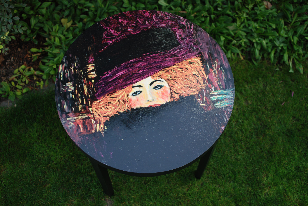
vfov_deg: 25.8
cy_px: 103
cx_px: 154
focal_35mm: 52
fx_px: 450
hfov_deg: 37.8
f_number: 1.8
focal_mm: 35
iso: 100
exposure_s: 1/160
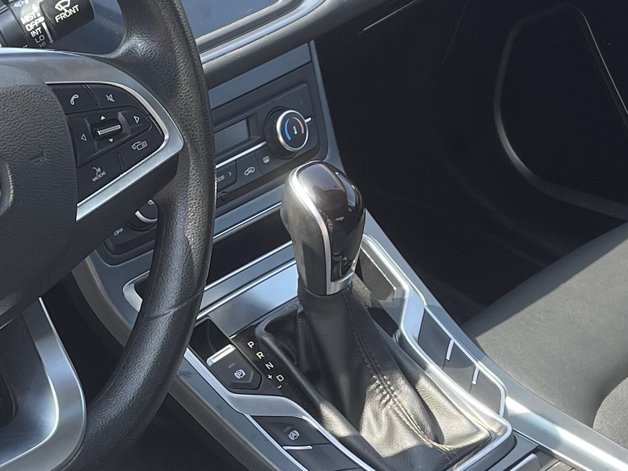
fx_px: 1814
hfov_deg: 19.6
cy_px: 394
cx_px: 200
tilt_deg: -38.9
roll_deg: -6.7
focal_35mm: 100
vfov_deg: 14.7
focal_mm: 5.1
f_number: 1.6
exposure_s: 1/326
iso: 32
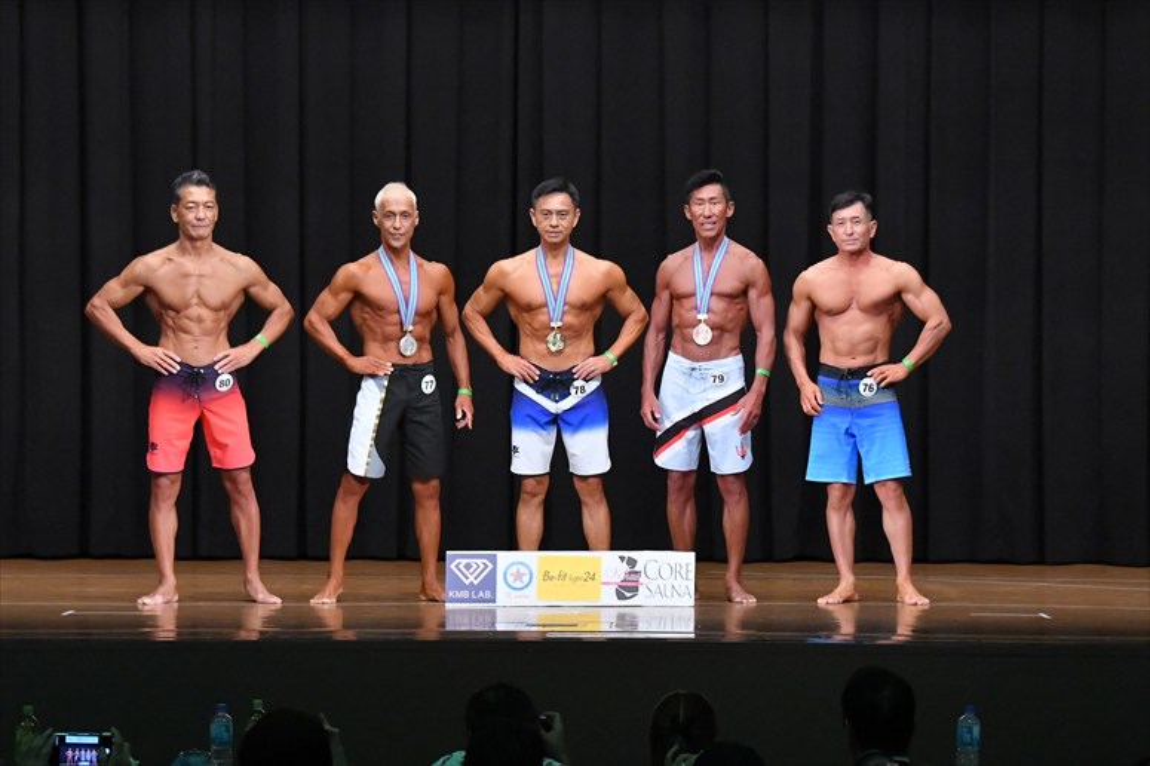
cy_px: 383
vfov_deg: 9.3
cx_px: 575
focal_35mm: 147
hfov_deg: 14.0
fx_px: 4694
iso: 8000
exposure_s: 1/400
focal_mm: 98
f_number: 5.6
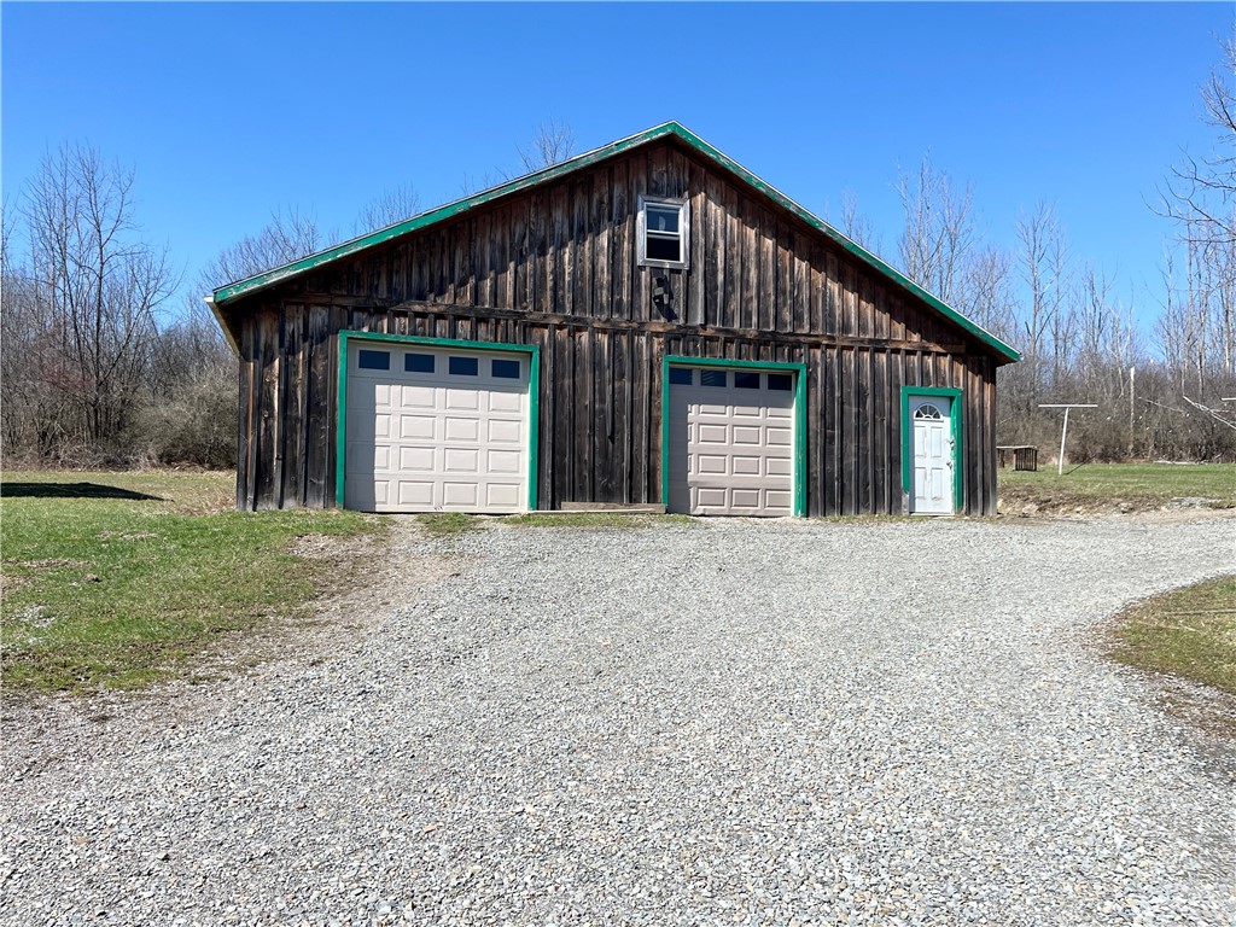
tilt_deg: +5.0
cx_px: 618
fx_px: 928
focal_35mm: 26
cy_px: 464
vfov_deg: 53.1
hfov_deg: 67.3
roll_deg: -1.2
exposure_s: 1/3135
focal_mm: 5.1
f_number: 1.6
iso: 50
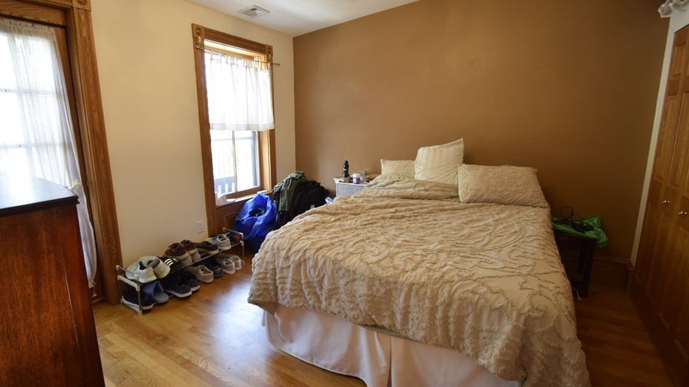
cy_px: 181
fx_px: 310
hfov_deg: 95.8
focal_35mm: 17
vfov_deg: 63.8
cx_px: 321
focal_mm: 10
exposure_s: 1/25
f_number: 4
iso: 400
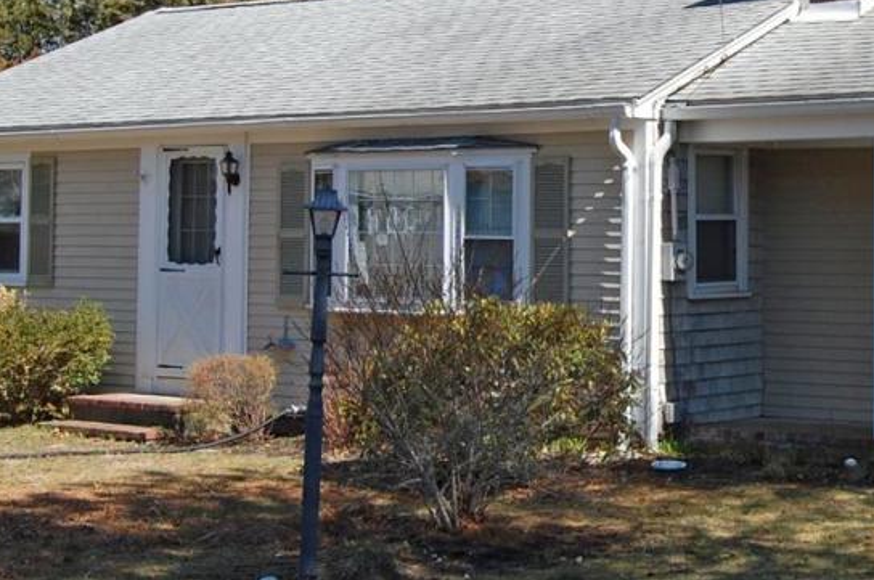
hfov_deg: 24.5
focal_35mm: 81
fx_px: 1968
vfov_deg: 16.7
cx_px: 733
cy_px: 159
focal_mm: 23
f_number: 9
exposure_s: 1/320
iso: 200
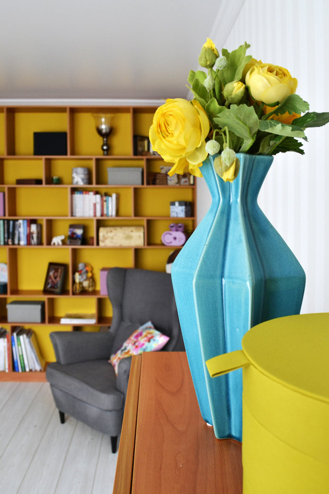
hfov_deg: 43.6
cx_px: 164
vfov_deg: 61.9
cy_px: 247
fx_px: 411
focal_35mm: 30
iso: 800
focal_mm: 20
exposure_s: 1/25
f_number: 5.6
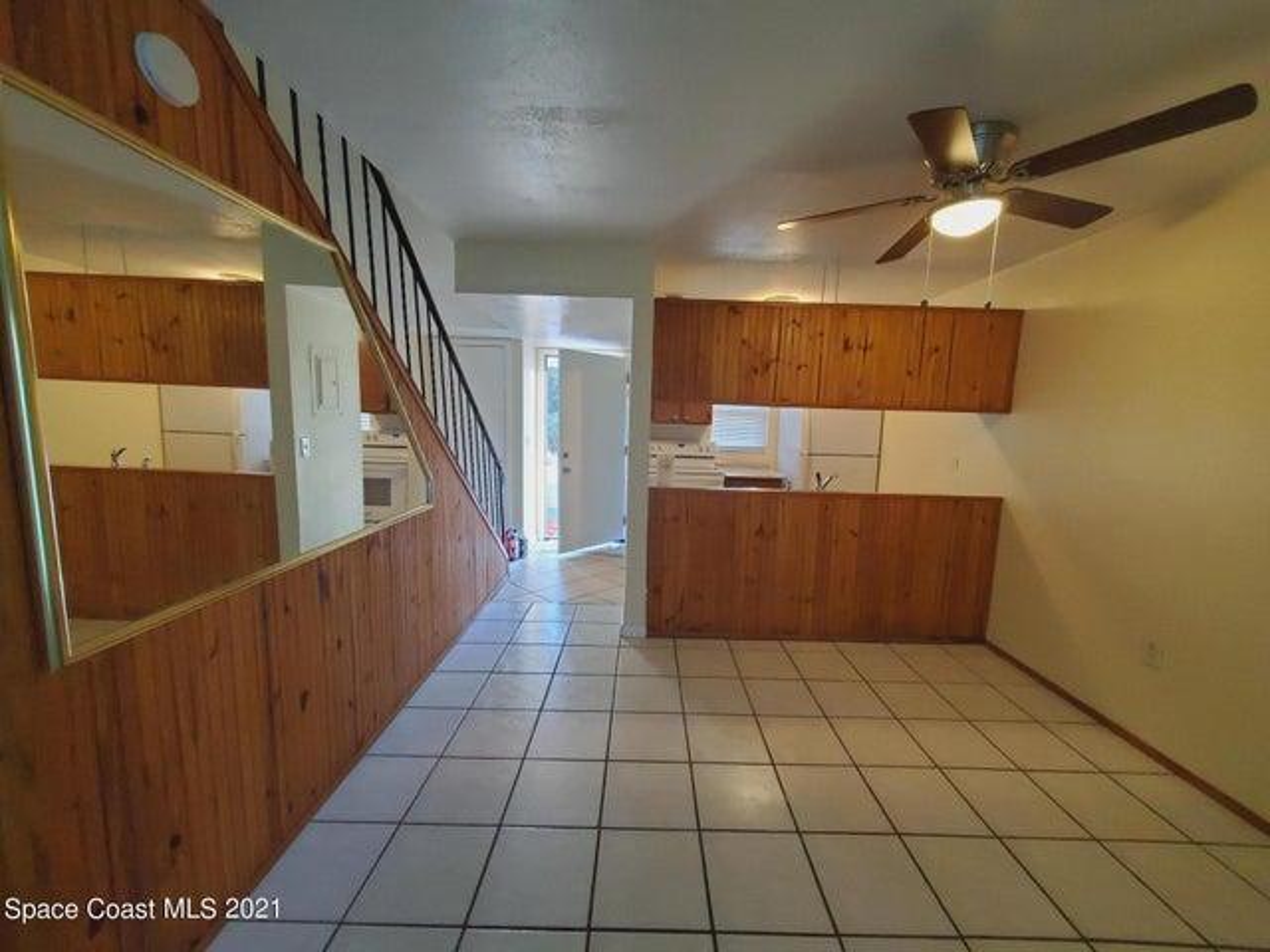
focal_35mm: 13
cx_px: 635
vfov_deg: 89.9
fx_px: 477
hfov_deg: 106.2
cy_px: 476
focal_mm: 1.8
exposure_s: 1/59
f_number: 2.2
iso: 640
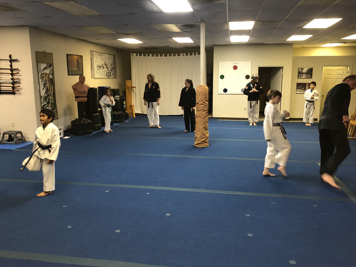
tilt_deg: -11.2
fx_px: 298
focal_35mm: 29
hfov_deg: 61.7
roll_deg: +0.6
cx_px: 180
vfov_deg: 48.2
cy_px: 130
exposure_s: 1/13
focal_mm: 4
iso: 100
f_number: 1.8
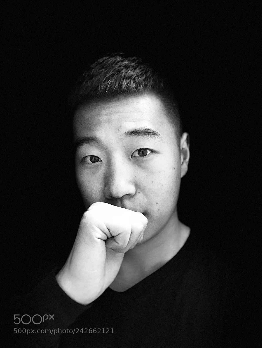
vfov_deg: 56.8
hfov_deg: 44.2
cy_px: 174
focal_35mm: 32
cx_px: 131
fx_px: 323
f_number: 2.2
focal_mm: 2.87
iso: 400
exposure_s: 1/17
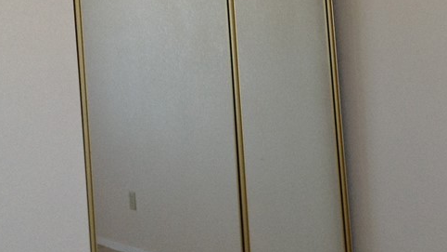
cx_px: 300
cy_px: 10
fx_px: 960
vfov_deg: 14.7
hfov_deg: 26.1
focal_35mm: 81
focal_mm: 4.28
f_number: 2.4
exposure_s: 1/20
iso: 100
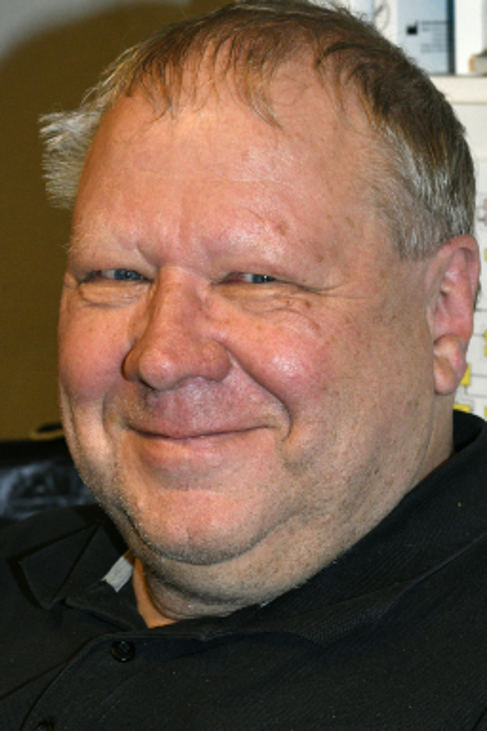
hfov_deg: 16.1
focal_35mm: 85
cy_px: 366
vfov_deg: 23.9
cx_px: 244
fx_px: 1725
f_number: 9.5
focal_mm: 85
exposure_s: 1/200
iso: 1600
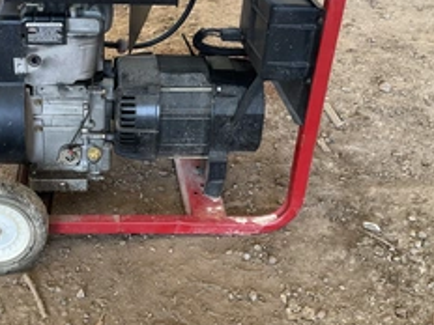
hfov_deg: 37.5
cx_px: 125
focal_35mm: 50
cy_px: 80
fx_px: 627
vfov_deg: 28.7
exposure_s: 1/122
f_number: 1.8
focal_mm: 3
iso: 40
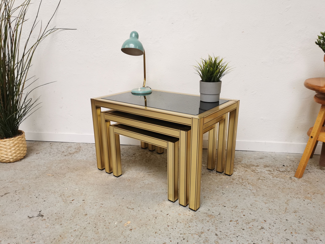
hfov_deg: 65.3
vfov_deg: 51.4
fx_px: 253
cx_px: 162
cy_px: 122
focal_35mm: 27
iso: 160
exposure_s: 1/50
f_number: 1.8
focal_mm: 5.58
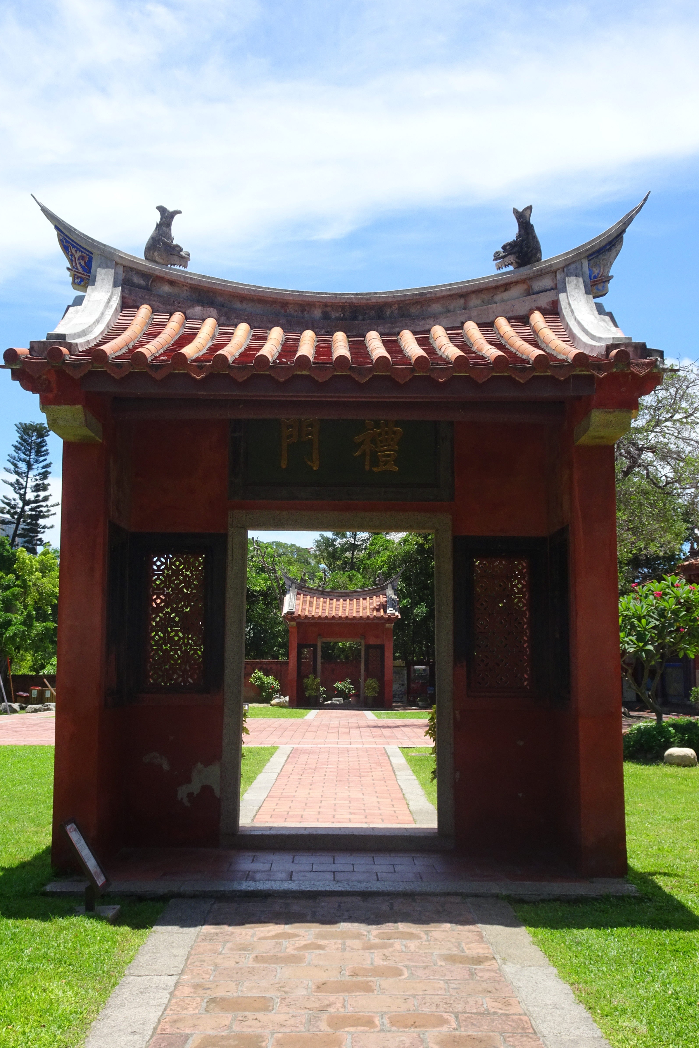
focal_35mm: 35
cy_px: 524
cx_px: 346
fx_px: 1019
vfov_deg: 54.4
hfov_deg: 37.9
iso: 80
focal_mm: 5.61
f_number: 4
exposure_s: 1/500
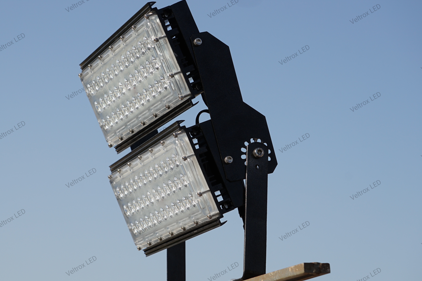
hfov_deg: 17.3
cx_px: 174
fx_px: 1383
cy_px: 153
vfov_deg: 11.6
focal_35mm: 118
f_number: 7.1
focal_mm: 66
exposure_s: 1/400
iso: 100
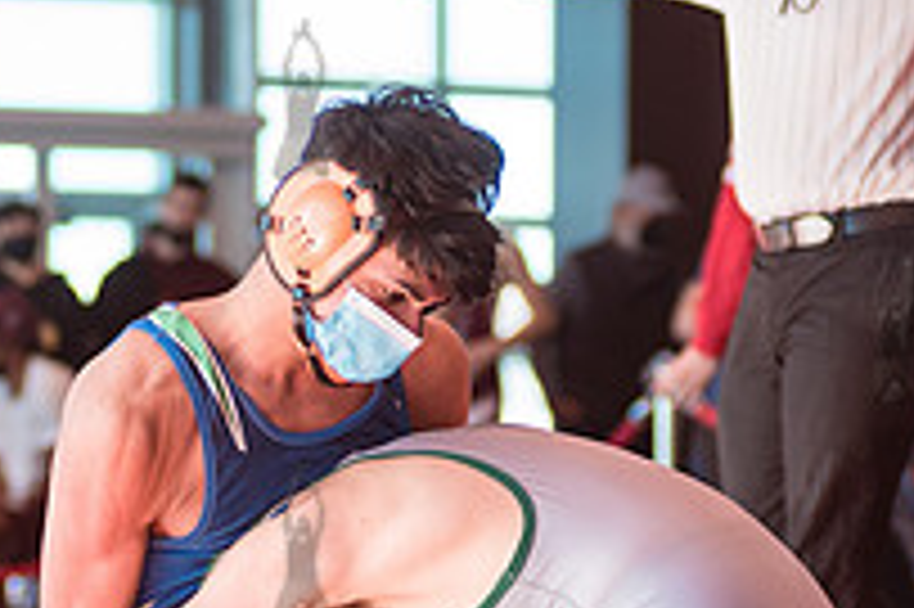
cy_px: 591
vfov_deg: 5.2
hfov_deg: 7.9
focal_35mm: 262
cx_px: 397
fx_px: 6646
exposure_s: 1/400
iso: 400
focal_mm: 80
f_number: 3.5
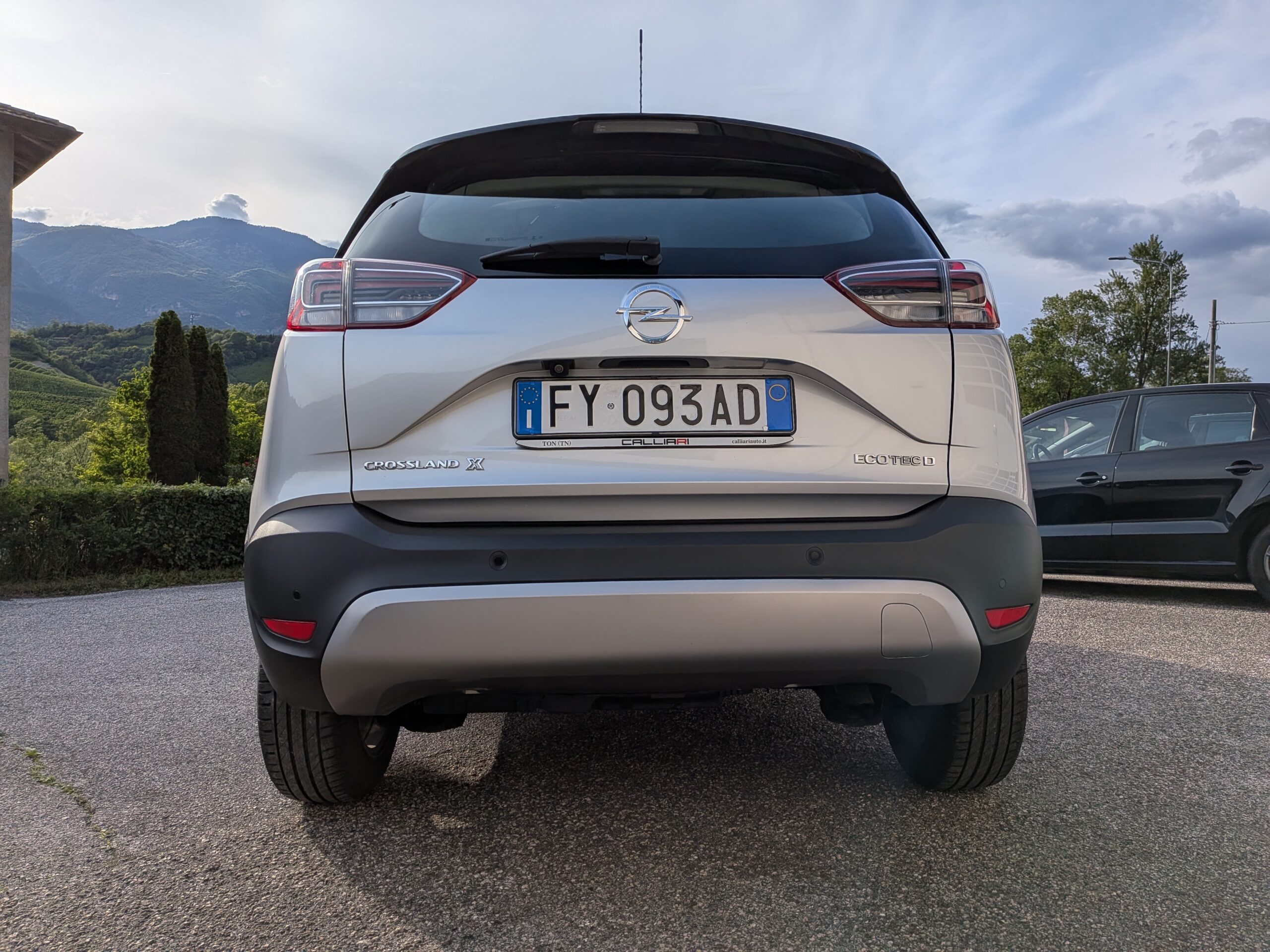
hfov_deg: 71.6
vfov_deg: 56.8
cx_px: 635
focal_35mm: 24
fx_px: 881
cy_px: 476
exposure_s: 1/2193
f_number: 1.7
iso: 28
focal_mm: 4.53
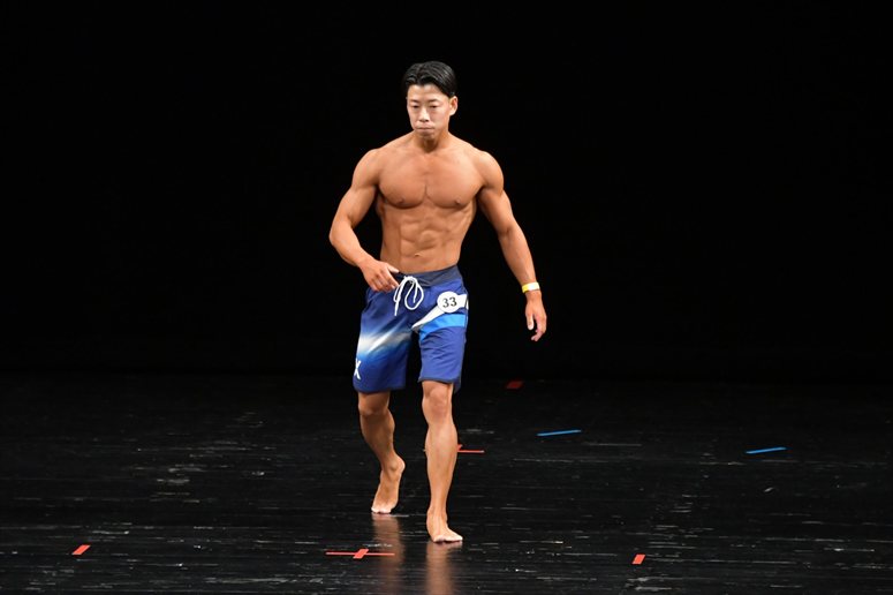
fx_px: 7438
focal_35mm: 300
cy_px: 298
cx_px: 446
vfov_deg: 4.6
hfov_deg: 6.9
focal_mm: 200
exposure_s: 1/400
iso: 3200
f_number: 5.6
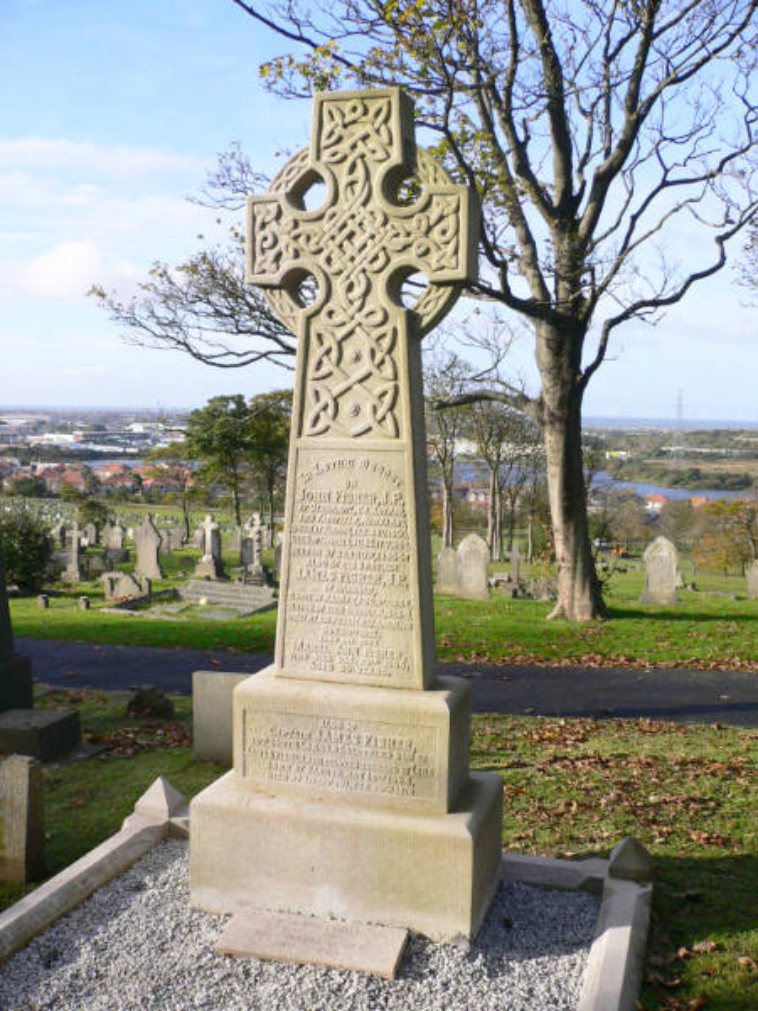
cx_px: 379
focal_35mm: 35
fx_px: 1022
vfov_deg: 52.6
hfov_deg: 40.7
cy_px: 506
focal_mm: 5.8
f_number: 5.6
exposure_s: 1/200
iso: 80
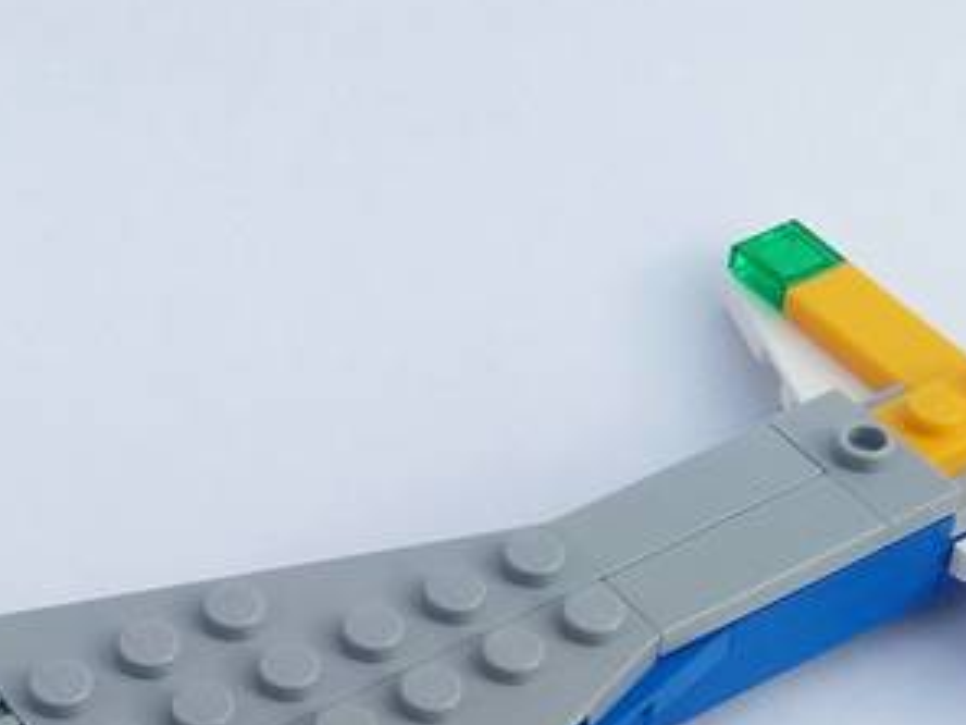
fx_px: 2372
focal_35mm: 85
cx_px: 284
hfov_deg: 22.9
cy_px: 795
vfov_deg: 16.8
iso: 64
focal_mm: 3.7
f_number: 1.9
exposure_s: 1/1588
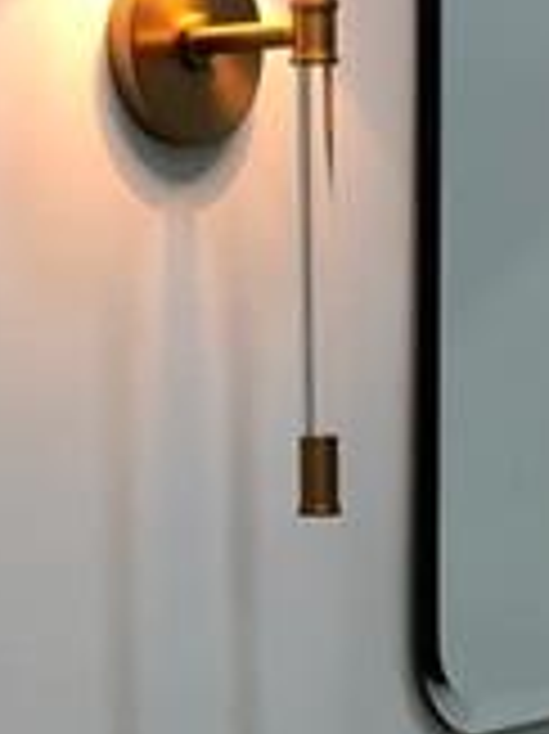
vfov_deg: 14.5
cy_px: 851
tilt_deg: -12.3
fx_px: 2795
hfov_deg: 11.2
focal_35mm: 132
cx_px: 180
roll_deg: +1.0
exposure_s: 1/120
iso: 50
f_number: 1.8
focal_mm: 3.99
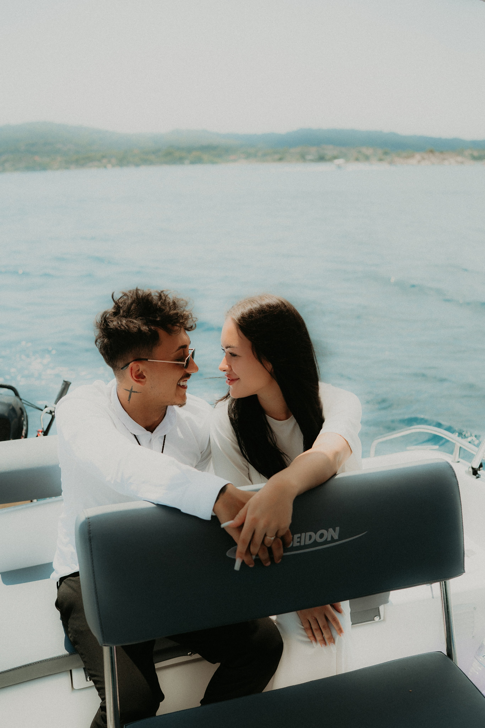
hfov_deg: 37.9
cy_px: 364
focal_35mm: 35
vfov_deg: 54.4
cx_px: 242
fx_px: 707
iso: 160
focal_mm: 35
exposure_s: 1/1600
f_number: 2.8
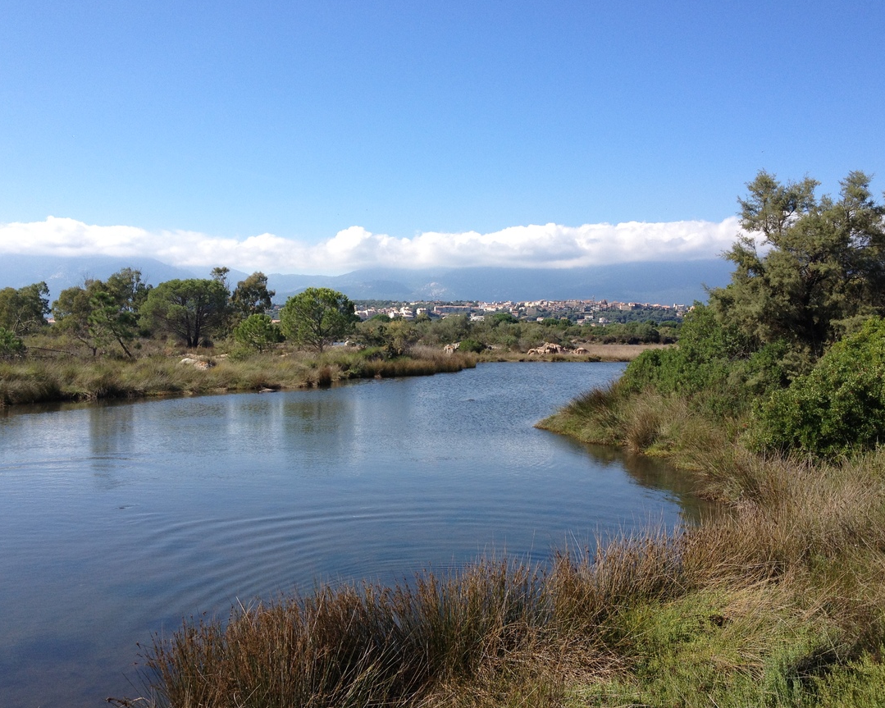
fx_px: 995
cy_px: 352
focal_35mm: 38
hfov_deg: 47.9
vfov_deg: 39.2
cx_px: 458
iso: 64
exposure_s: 1/1227
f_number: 2.4
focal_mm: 4.28
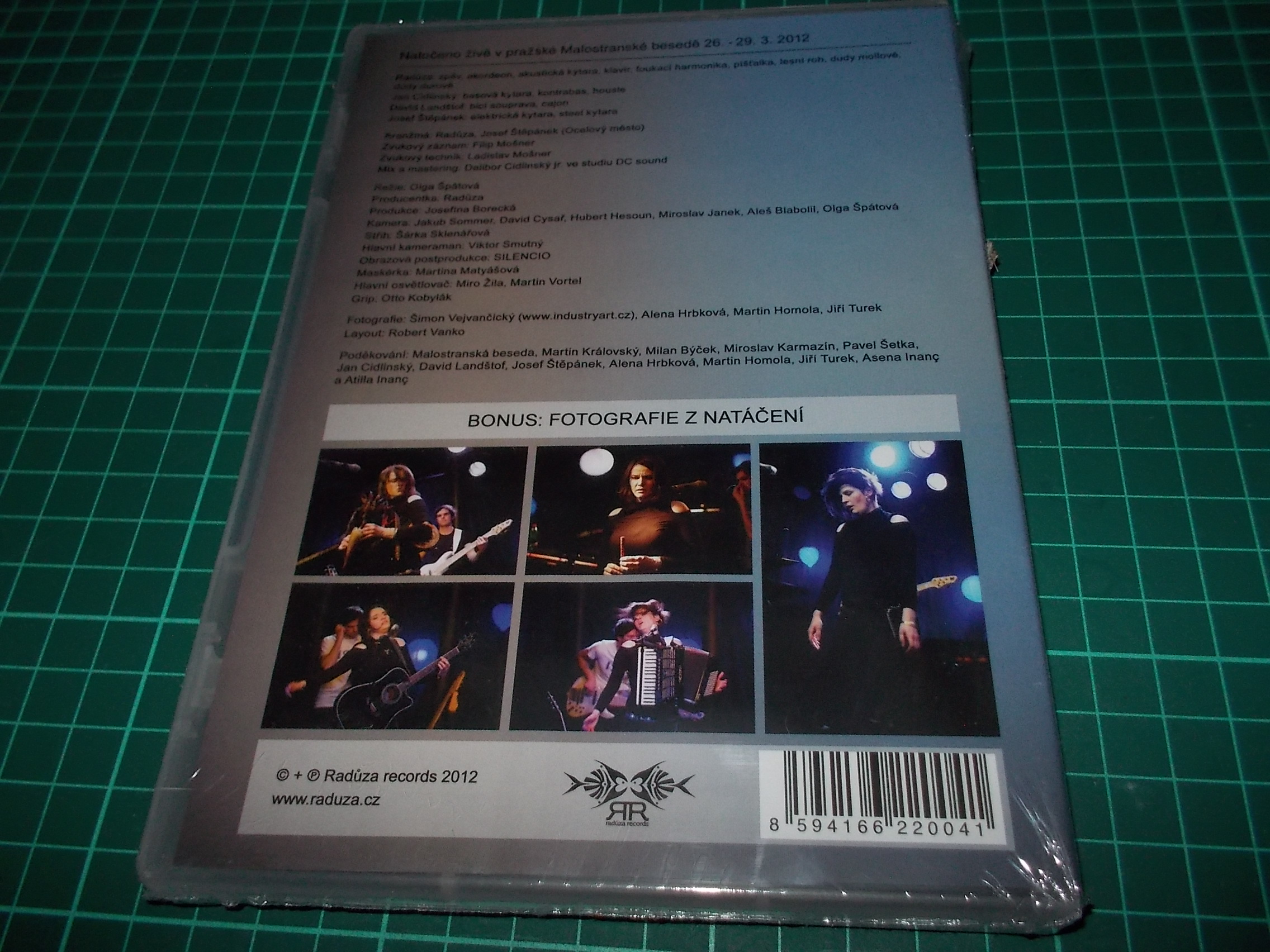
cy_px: 476
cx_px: 635
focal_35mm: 29
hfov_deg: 61.7
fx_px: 1064
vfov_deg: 48.2
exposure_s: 1/30
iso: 200
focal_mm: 4.1
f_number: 3.3
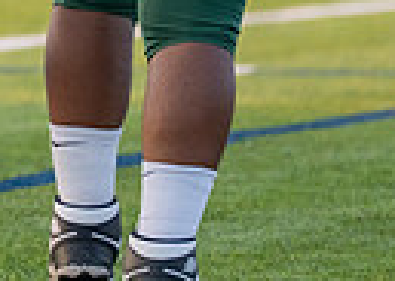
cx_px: -412
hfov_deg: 1.8
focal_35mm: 1125
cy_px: -339
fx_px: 12614
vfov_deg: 1.3
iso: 500
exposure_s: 1/1250
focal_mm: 200
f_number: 2.8
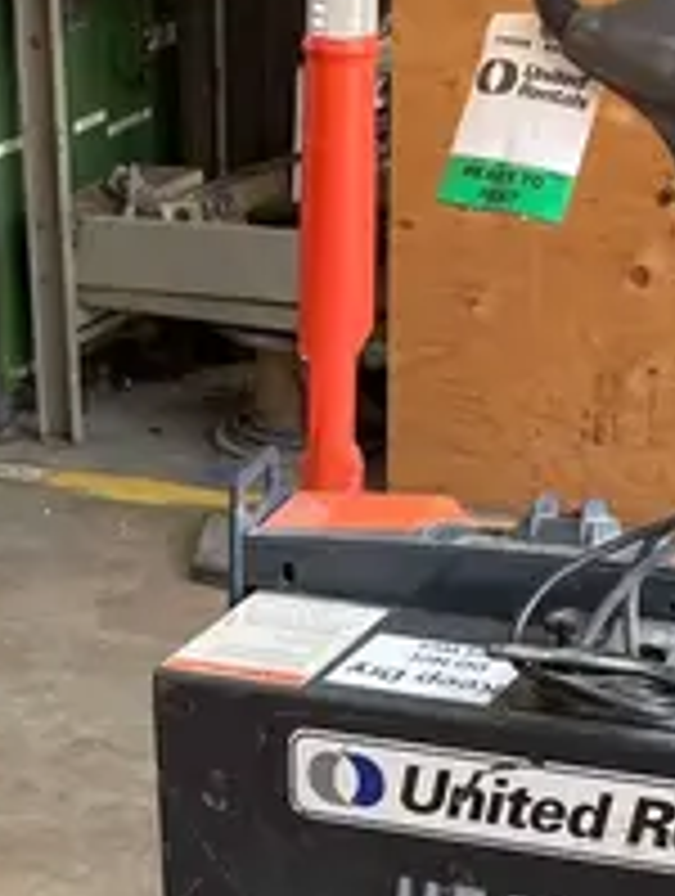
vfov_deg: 17.0
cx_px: 234
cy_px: 1394
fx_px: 2669
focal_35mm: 103
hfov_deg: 14.4
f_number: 1.8
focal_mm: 3.99
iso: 32
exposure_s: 1/121
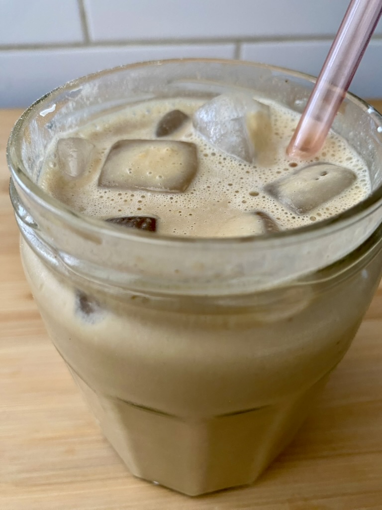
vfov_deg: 69.4
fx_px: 368
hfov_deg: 54.9
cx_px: 191
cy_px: 255
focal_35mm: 25
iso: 200
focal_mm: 4.25
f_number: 1.8
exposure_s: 1/60
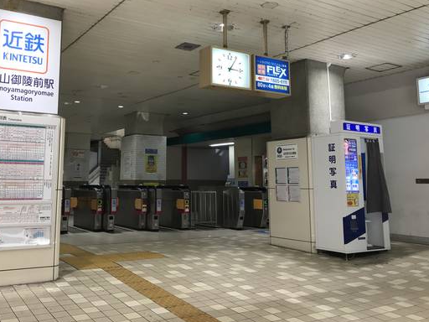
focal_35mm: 35
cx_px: 164
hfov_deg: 52.1
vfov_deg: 40.5
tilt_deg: +9.7
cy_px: 130
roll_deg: +0.4
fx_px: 434
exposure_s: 1/120
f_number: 1.8
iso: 40
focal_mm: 3.99
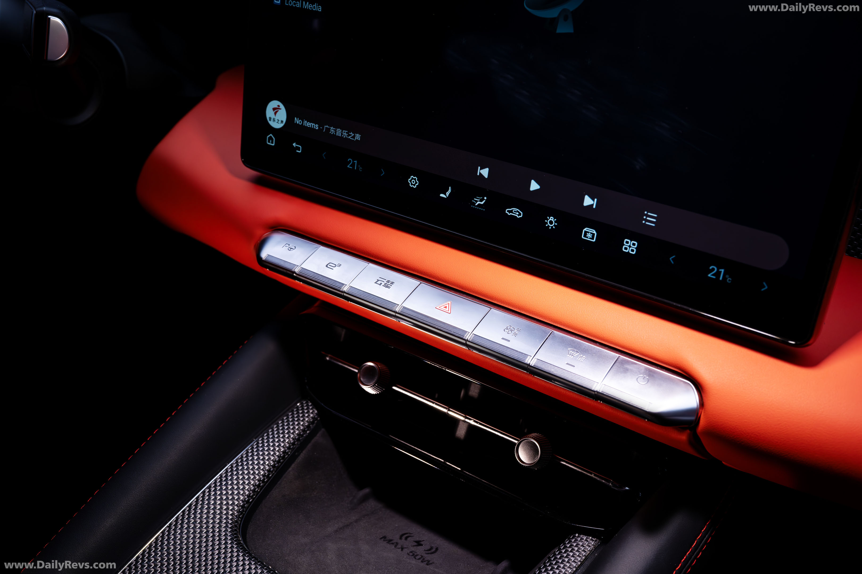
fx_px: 910
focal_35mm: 38
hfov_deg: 50.7
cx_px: 431
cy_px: 287
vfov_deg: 35.1
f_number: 8
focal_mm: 38
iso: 400
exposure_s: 1/40
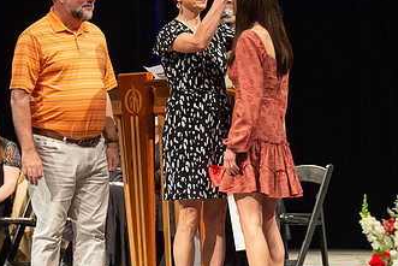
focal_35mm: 225
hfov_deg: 9.1
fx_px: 2488
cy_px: 135
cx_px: 252
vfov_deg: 6.1
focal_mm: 100
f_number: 4
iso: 1600
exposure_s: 1/100
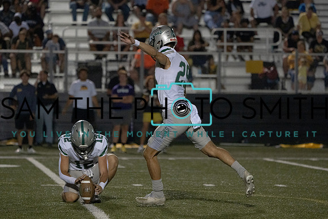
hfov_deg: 7.1
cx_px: 164
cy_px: 110
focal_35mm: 289
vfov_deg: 4.8
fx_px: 2631
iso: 16000
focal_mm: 282
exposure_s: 1/1000
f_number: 5.6
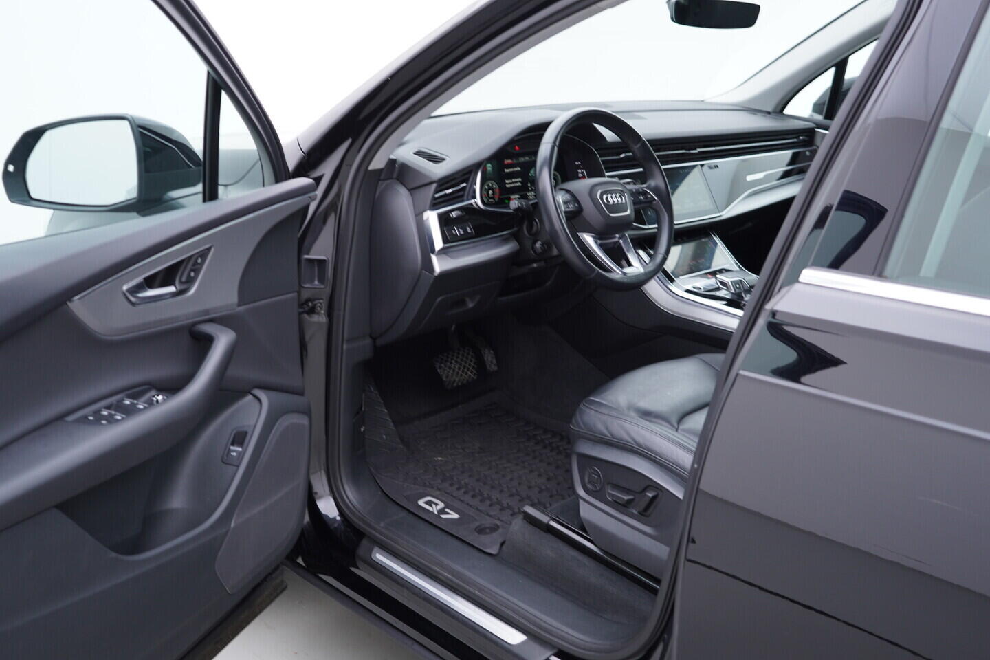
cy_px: 330
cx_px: 495
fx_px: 990
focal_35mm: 36
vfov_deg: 36.9
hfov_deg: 53.1
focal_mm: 24
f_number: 2.8
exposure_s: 1/40
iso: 125
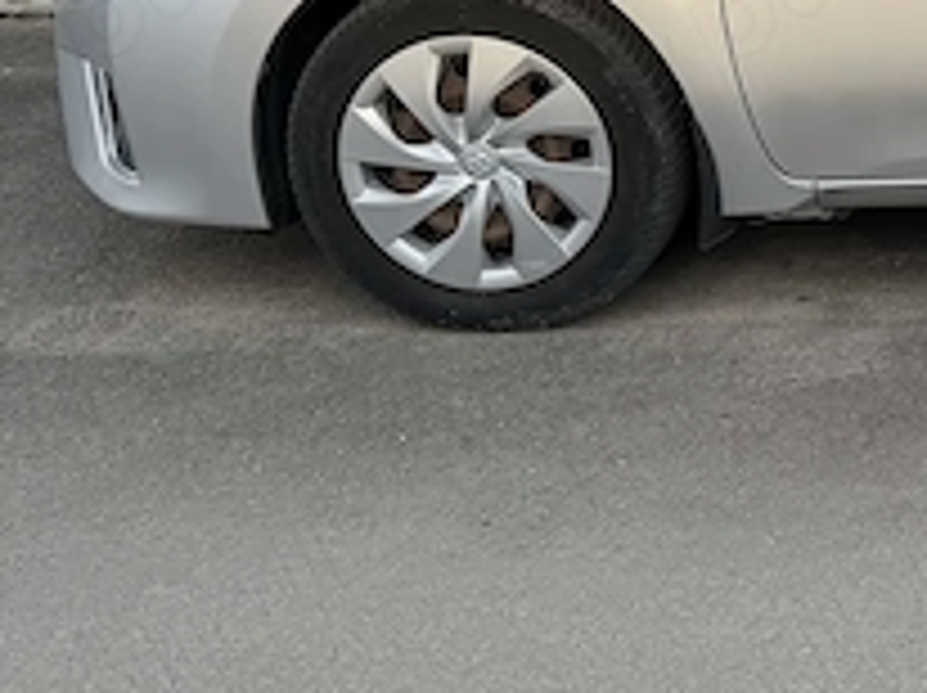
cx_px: 1292
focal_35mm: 70
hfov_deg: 23.6
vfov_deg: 19.9
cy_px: -104
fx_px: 1872
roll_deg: -0.5
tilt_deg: -15.0
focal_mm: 6.76
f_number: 1.78
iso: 80
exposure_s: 1/1314
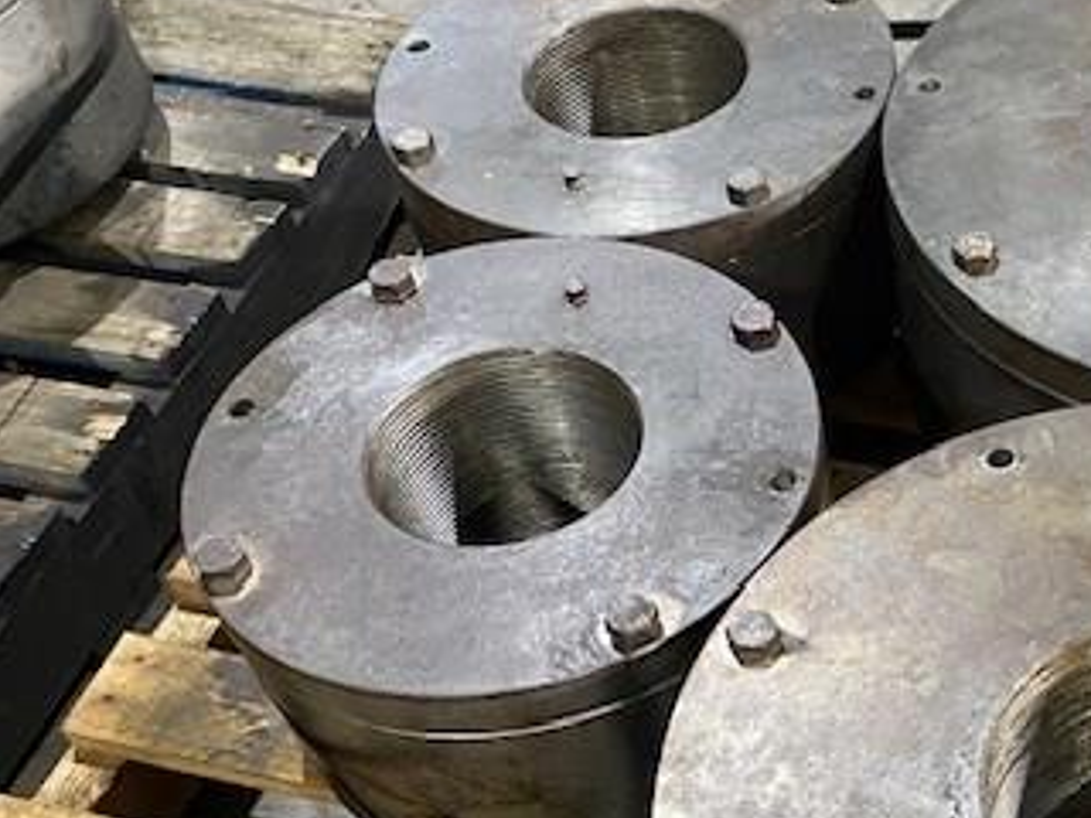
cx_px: 1026
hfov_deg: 34.3
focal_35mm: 52
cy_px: 723
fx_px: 1639
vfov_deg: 27.1
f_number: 1.8
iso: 400
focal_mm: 4.25
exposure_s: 1/50
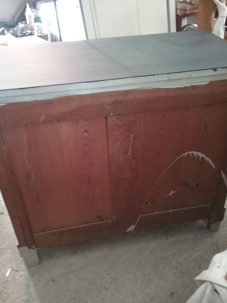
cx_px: 114
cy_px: 152
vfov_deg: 58.4
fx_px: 271
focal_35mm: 31
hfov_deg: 45.4
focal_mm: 3.3
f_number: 2.2
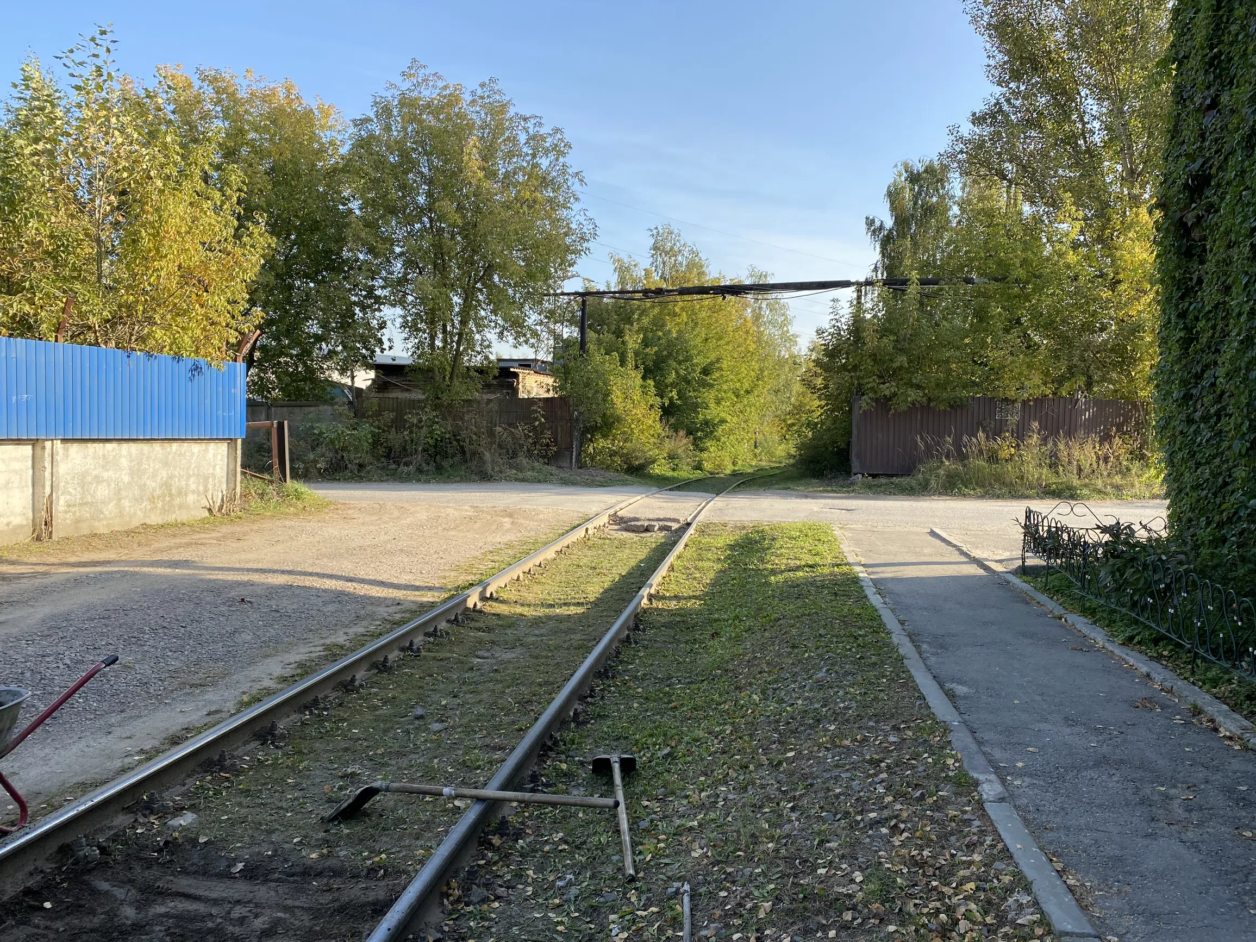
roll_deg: -1.6
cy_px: 466
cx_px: 633
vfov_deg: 51.3
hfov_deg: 65.3
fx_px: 980
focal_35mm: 27
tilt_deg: -2.3
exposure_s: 1/965
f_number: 1.8
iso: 32
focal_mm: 4.25
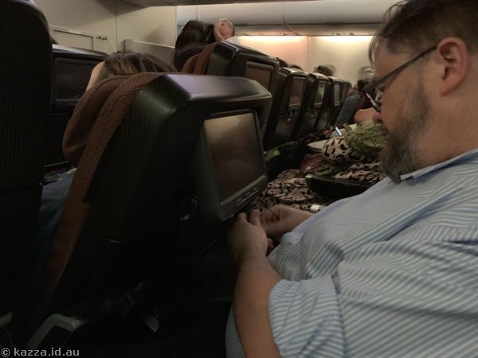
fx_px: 359
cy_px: 179
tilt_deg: -11.5
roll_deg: +2.8
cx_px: 239
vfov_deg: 53.1
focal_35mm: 26
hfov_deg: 67.3
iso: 800
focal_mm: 4.25
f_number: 1.8
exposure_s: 1/16
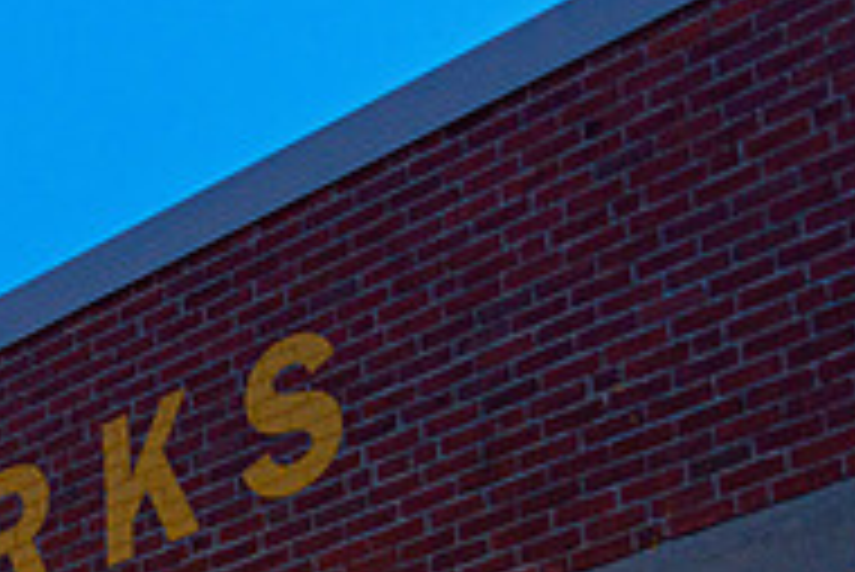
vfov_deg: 10.9
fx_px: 2900
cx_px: -369
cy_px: 786
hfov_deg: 15.6
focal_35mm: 122
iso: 640
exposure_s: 1/30
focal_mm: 40
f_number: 4.5
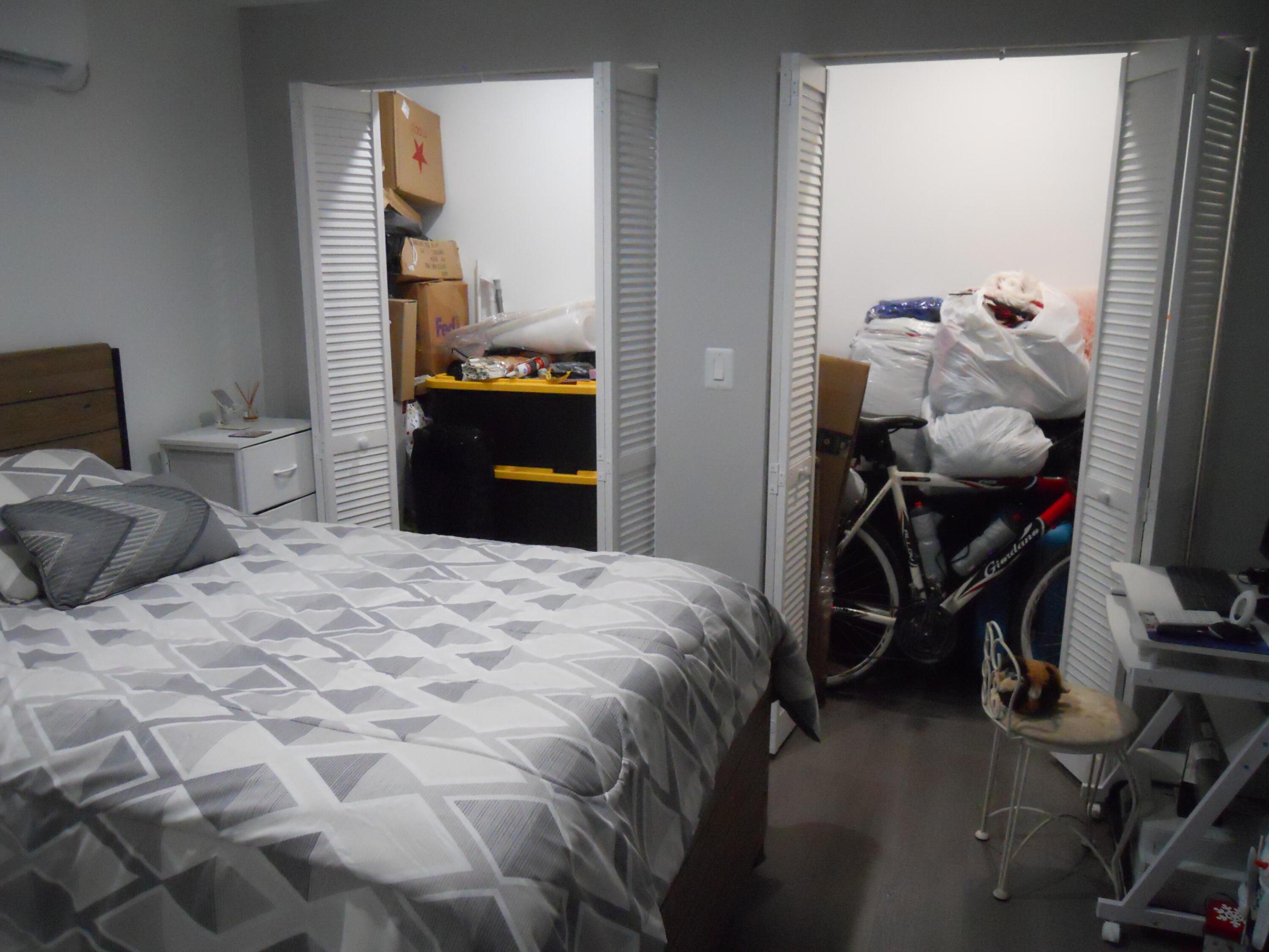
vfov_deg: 49.7
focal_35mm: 28
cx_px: 634
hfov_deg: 63.4
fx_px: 1026
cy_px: 476
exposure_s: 1/100
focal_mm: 5
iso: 800
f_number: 2.7
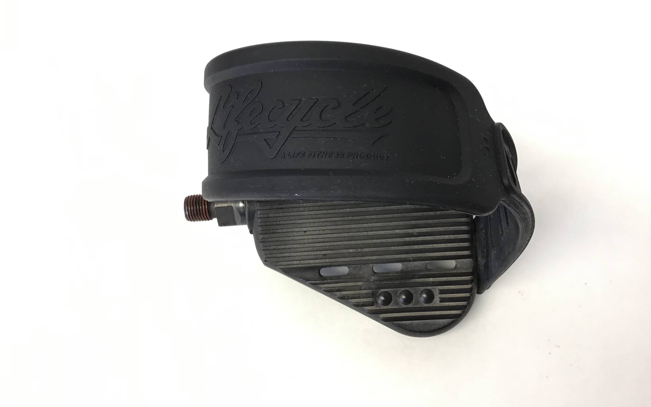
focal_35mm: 33
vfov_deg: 38.2
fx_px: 585
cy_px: 168
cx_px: 326
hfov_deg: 58.1
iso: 50
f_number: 2.4
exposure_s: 1/30
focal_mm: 3.3
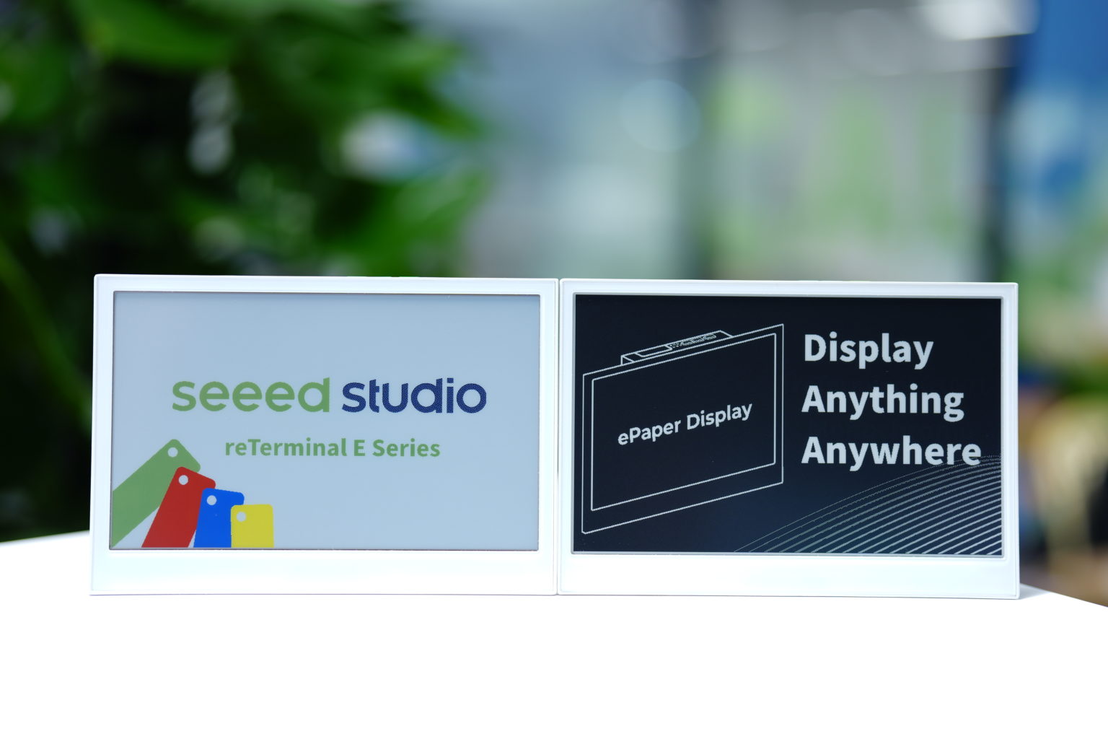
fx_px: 1539
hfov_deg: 39.6
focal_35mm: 50
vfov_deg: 27.0
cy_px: 370
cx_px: 554
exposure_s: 1/30
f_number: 1.4
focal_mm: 50
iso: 80
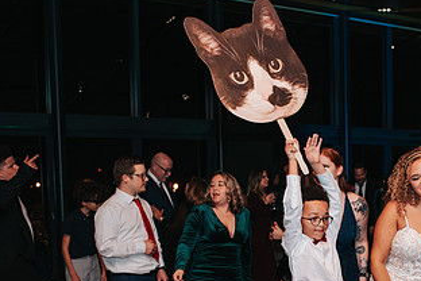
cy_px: 256
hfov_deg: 30.1
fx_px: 760
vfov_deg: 20.5
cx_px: 347
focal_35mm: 65
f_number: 3.5
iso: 1000
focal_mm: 35
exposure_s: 1/200
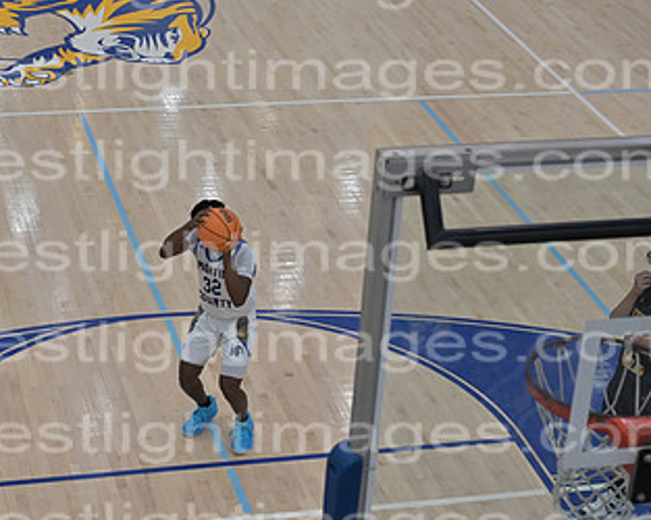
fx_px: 1675
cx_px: 218
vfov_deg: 17.6
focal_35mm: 87
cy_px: 302
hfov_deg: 21.9
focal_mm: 50
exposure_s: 1/800
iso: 3200
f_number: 4
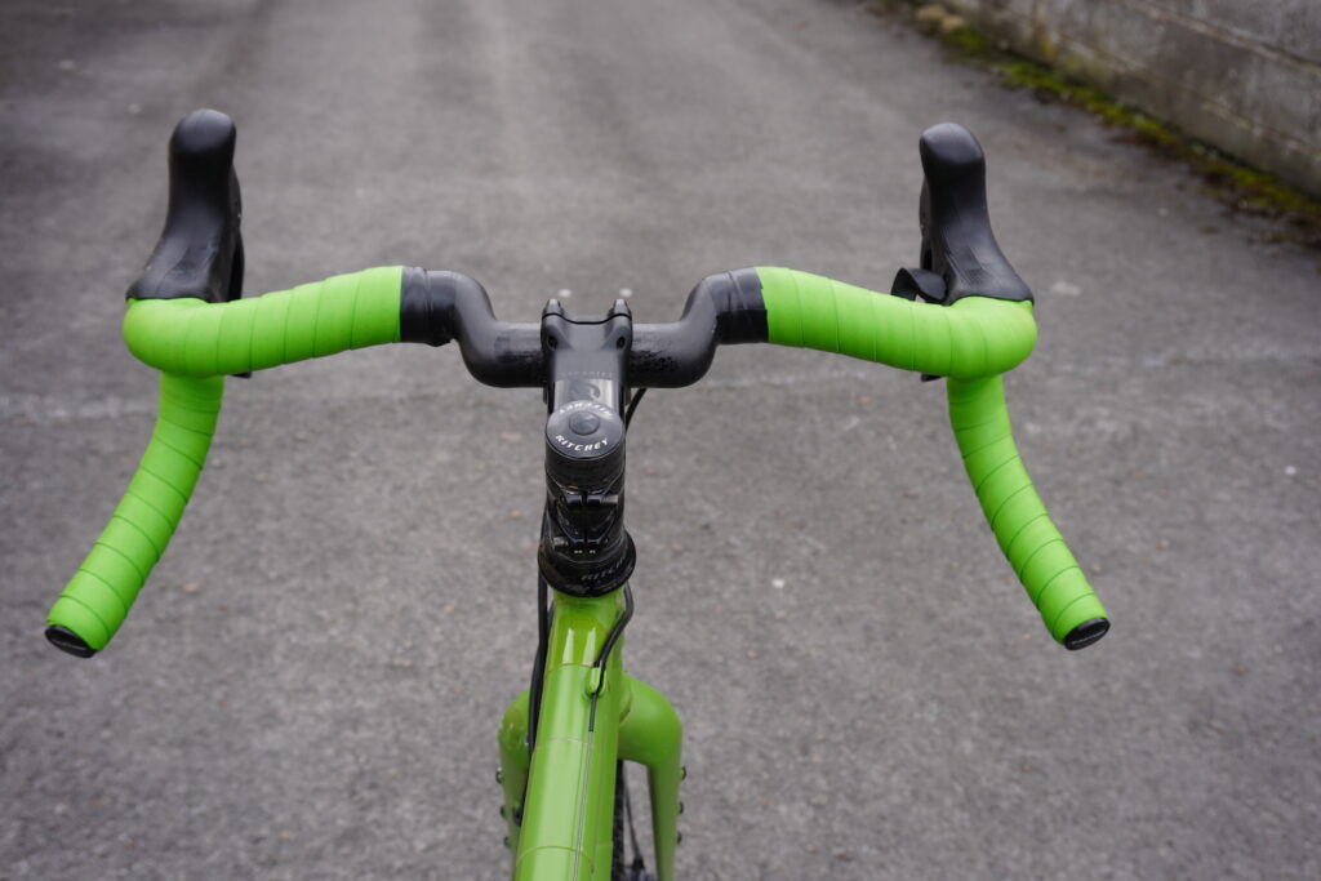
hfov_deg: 55.1
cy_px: 440
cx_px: 660
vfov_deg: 38.4
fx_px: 1266
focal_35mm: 34
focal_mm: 23
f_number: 5.6
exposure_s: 1/80
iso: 100
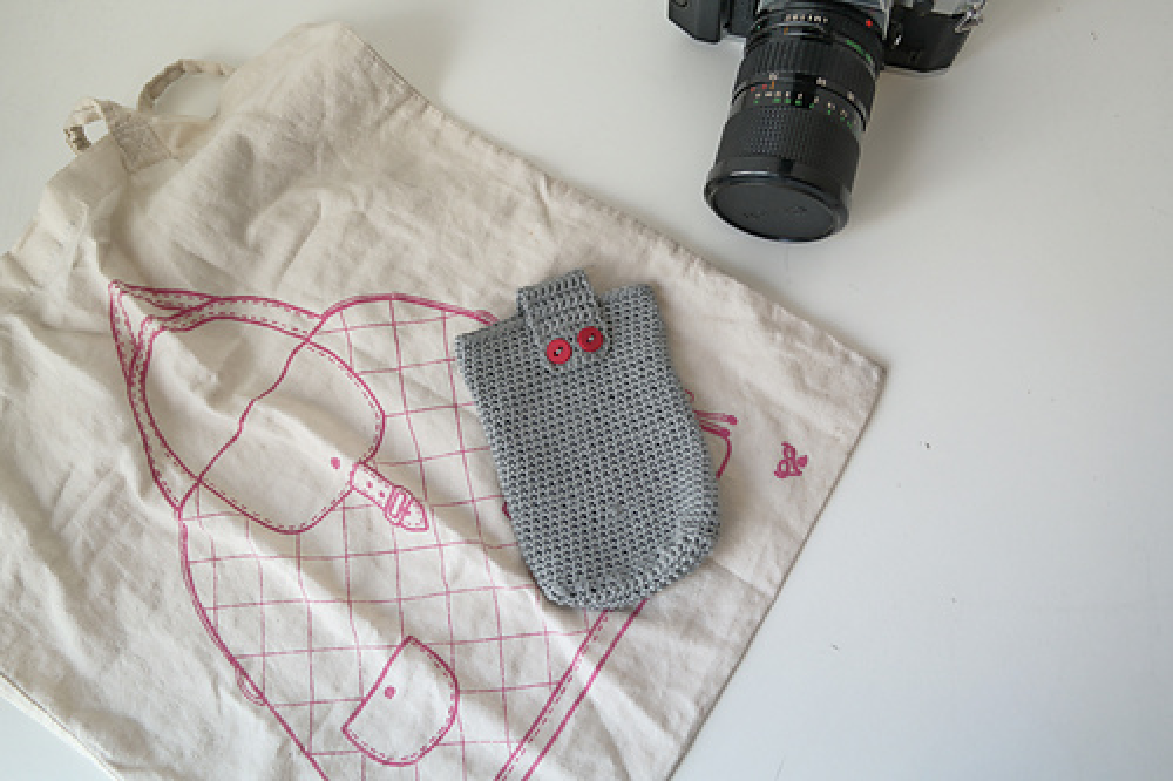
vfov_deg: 43.6
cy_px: 390
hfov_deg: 61.9
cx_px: 586
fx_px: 977
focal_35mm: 30
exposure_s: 1/100
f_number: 3.5
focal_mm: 20
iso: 100
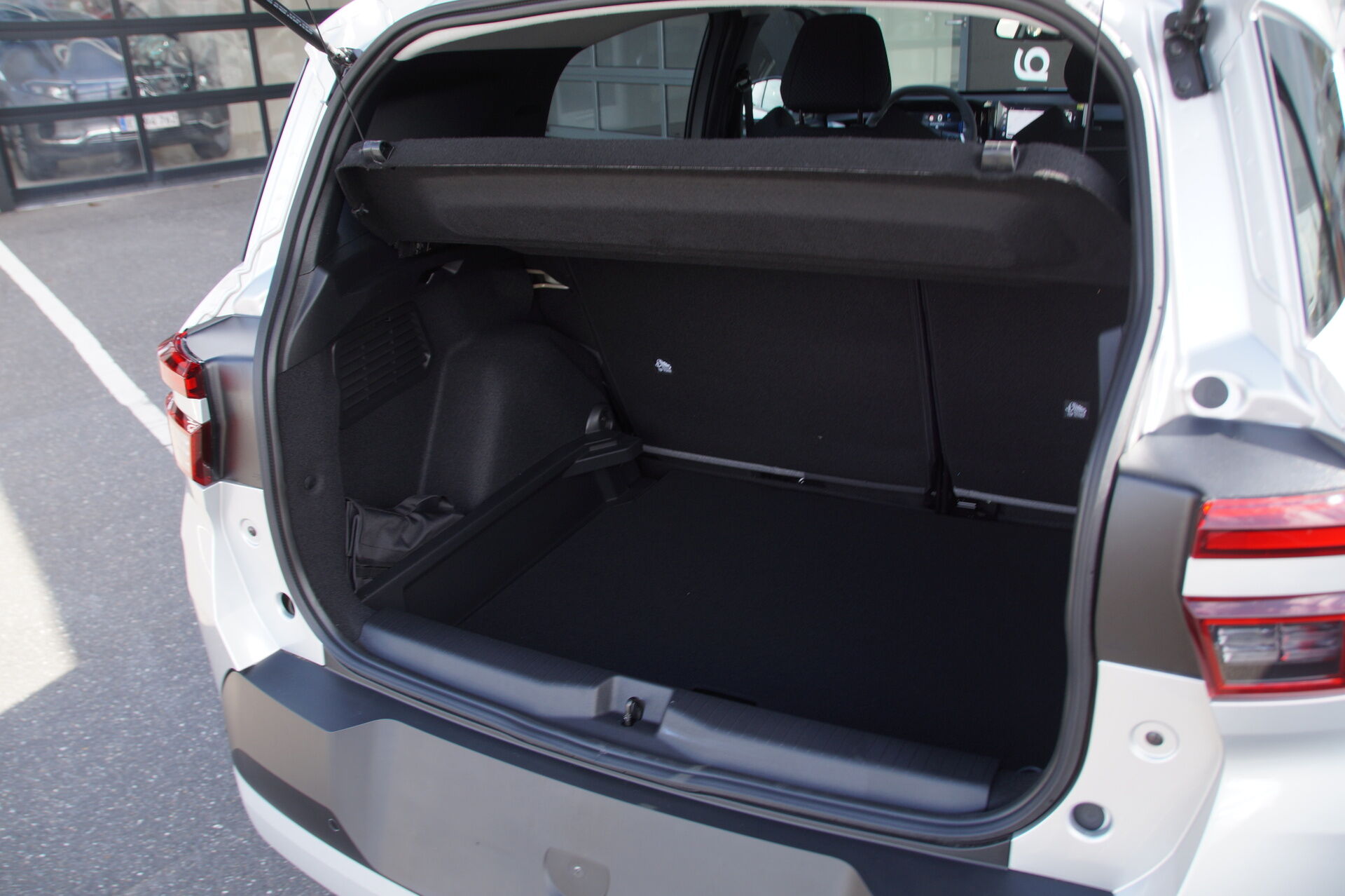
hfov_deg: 67.4
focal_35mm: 27
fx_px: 1008
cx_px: 672
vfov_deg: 47.9
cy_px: 448
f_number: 5
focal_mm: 18
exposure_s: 1/60
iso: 100
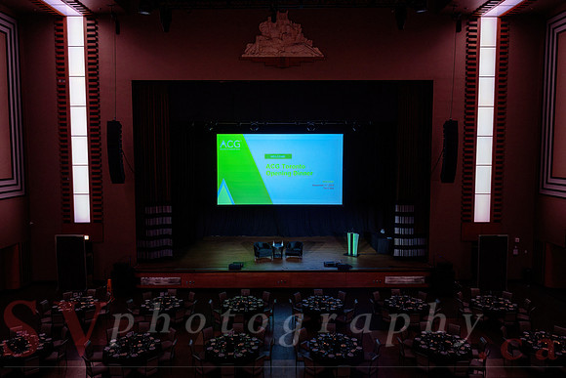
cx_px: 283
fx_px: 398
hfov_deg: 70.9
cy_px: 182
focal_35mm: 25
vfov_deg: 50.8
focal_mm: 24
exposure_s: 1/60
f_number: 4
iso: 1600
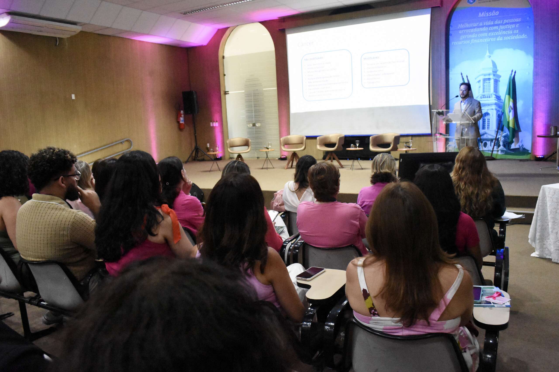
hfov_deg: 67.4
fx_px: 419
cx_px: 280
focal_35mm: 27
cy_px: 186
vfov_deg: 47.9
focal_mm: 18
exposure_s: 1/60
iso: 10000
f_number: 6.3
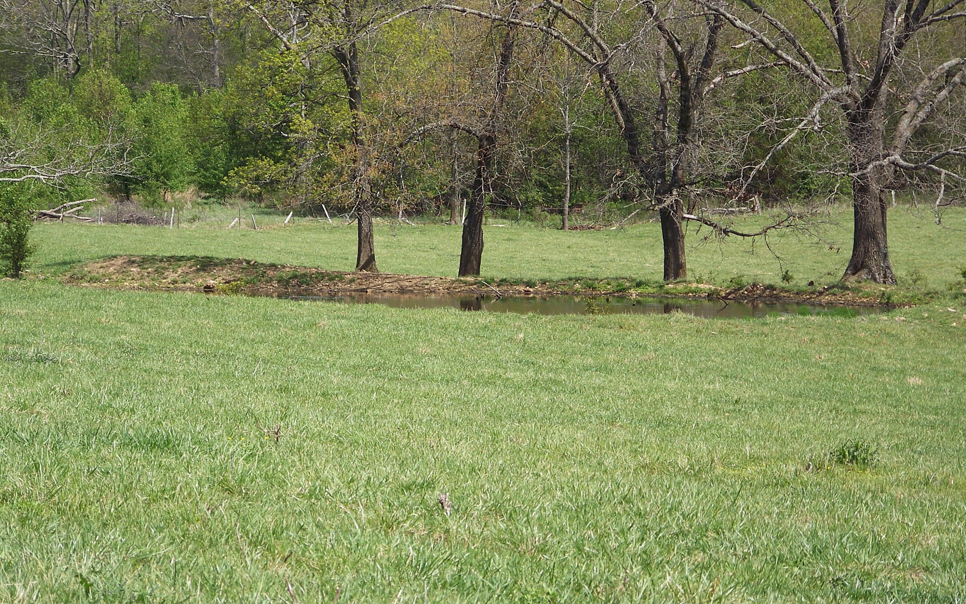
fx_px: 5476
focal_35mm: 208
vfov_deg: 6.3
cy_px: 286
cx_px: 483
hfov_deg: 10.1
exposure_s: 1/400
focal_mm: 31.6
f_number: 3.6
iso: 64
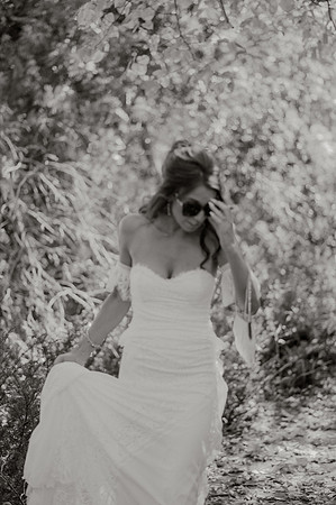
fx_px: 1193
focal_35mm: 85
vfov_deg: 23.9
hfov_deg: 16.0
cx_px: 168
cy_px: 252
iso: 200
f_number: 2
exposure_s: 1/1000
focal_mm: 85
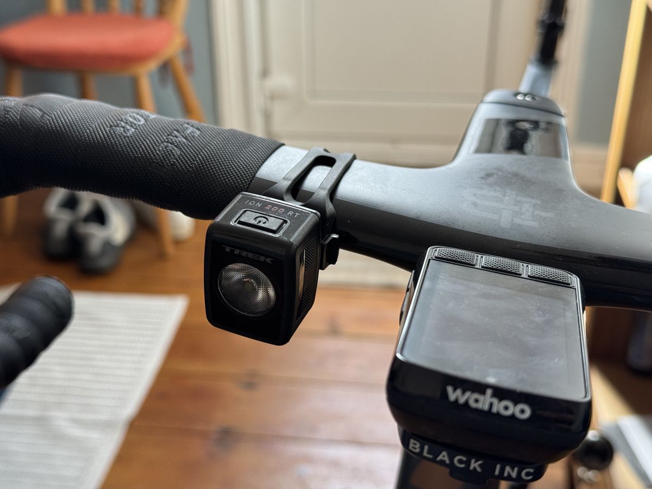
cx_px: 326
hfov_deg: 39.7
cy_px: 244
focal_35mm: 48
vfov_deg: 30.3
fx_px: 904
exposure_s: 1/77
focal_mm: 6.76
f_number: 1.78
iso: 100
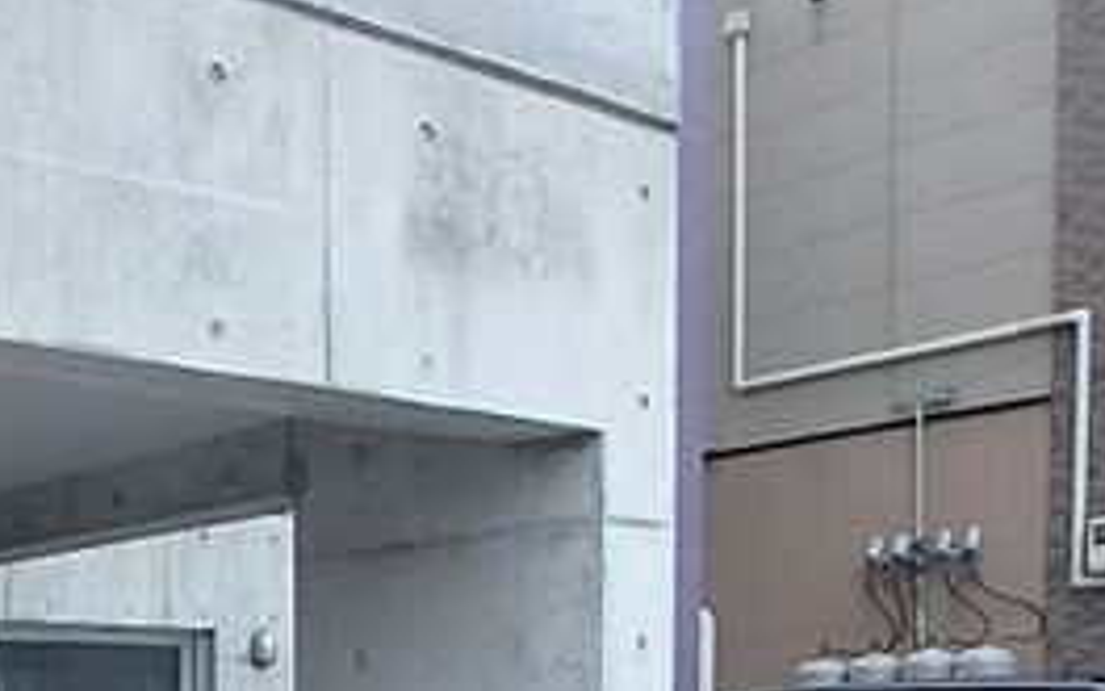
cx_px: 113
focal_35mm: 54
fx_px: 1626
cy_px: 917
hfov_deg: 35.4
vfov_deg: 21.5
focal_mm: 3.7
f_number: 3.5
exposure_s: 1/250
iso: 320
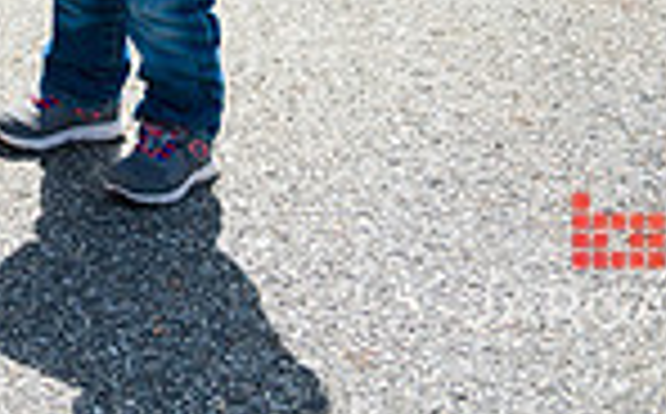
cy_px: -441
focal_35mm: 128
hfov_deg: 14.8
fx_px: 2320
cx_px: -414
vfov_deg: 9.5
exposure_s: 1/2500
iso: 200
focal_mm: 32
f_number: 4
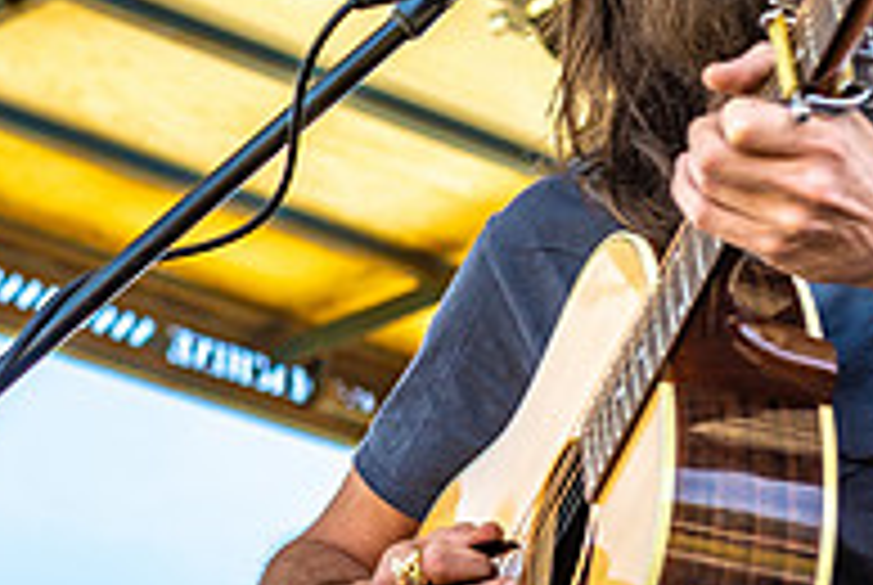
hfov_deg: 9.8
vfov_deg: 6.6
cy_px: 308
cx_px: 50
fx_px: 5076
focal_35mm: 209
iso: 200
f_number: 5.6
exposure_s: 1/400
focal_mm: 70
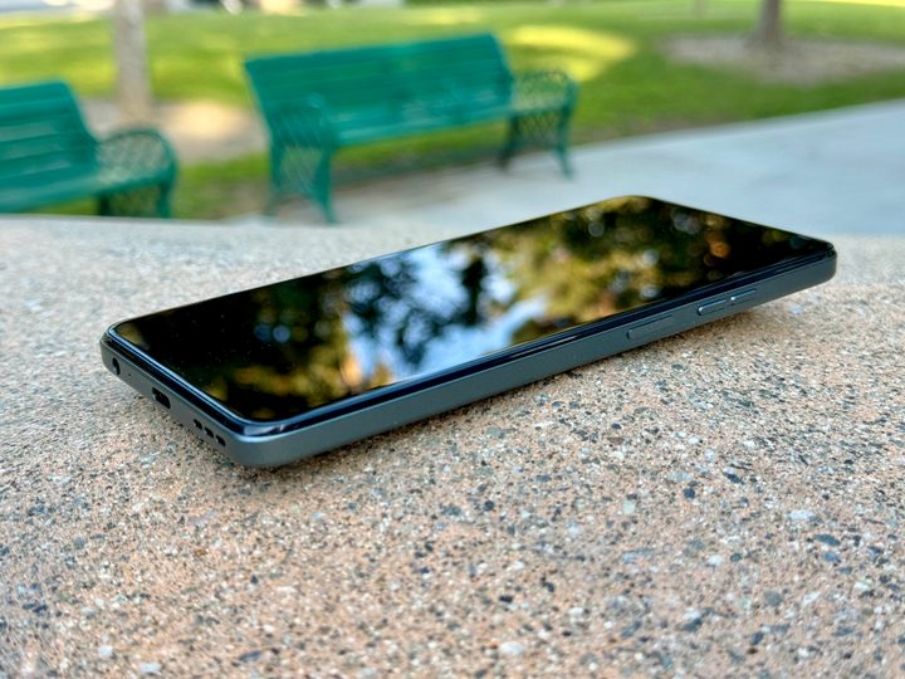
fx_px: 1255
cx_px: 452
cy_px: 340
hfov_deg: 39.7
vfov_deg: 30.3
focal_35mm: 48
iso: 64
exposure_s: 1/312
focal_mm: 6.76
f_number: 1.78
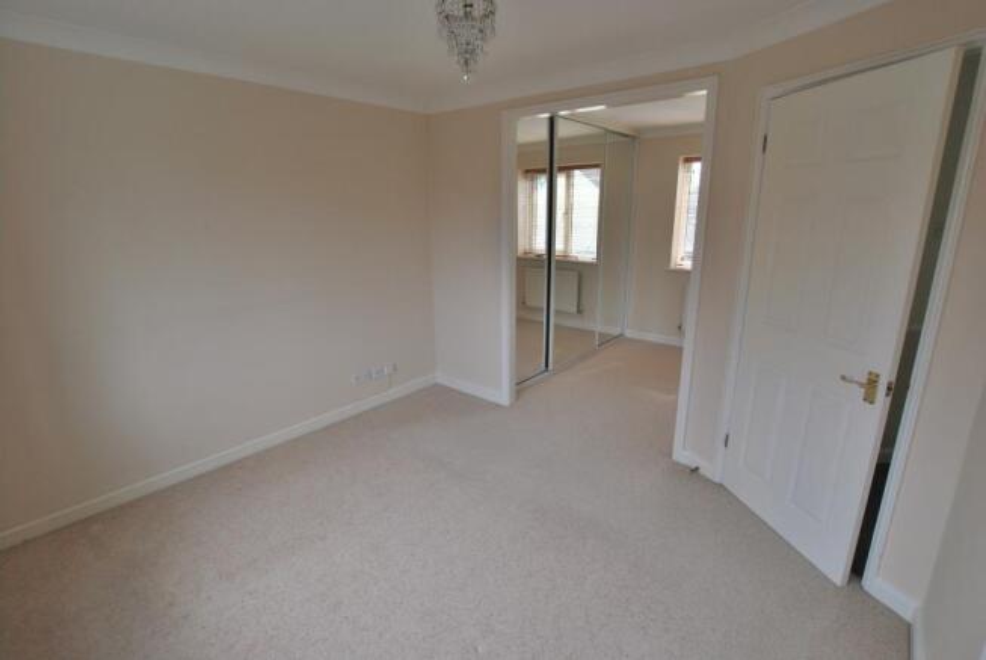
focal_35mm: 16
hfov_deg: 94.9
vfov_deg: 72.2
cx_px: 493
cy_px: 330
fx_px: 452
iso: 200
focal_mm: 11
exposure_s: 1/125
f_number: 5.6
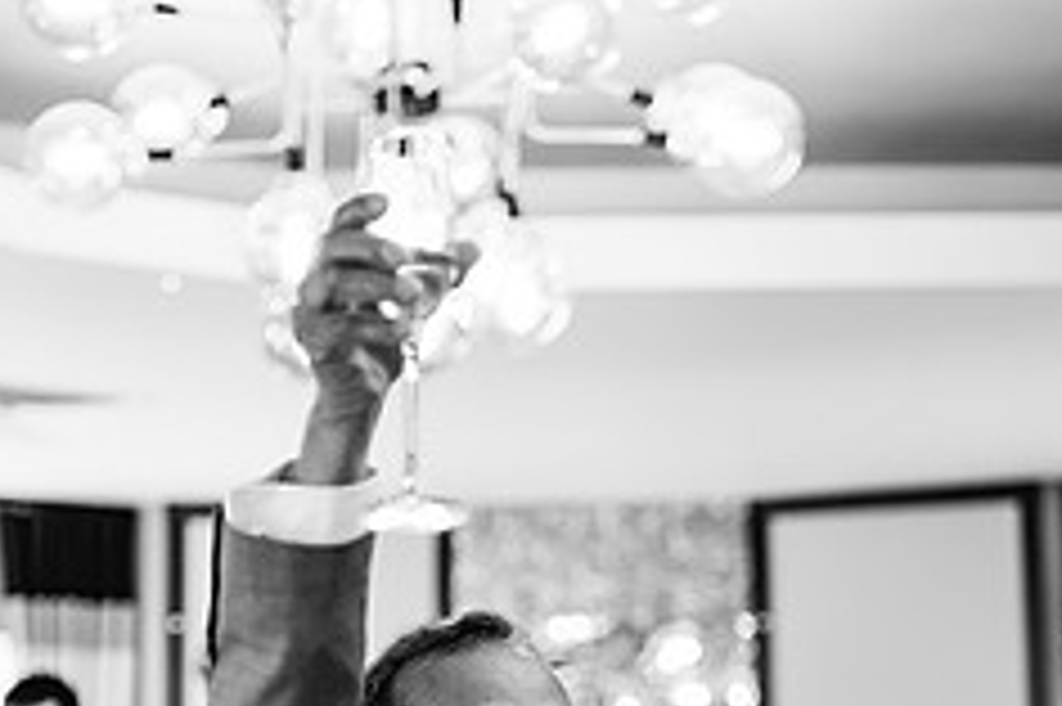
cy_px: 749
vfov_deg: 15.0
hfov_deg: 22.9
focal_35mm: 89
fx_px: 2624
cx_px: 486
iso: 500
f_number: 1.4
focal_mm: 35
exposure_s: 1/250
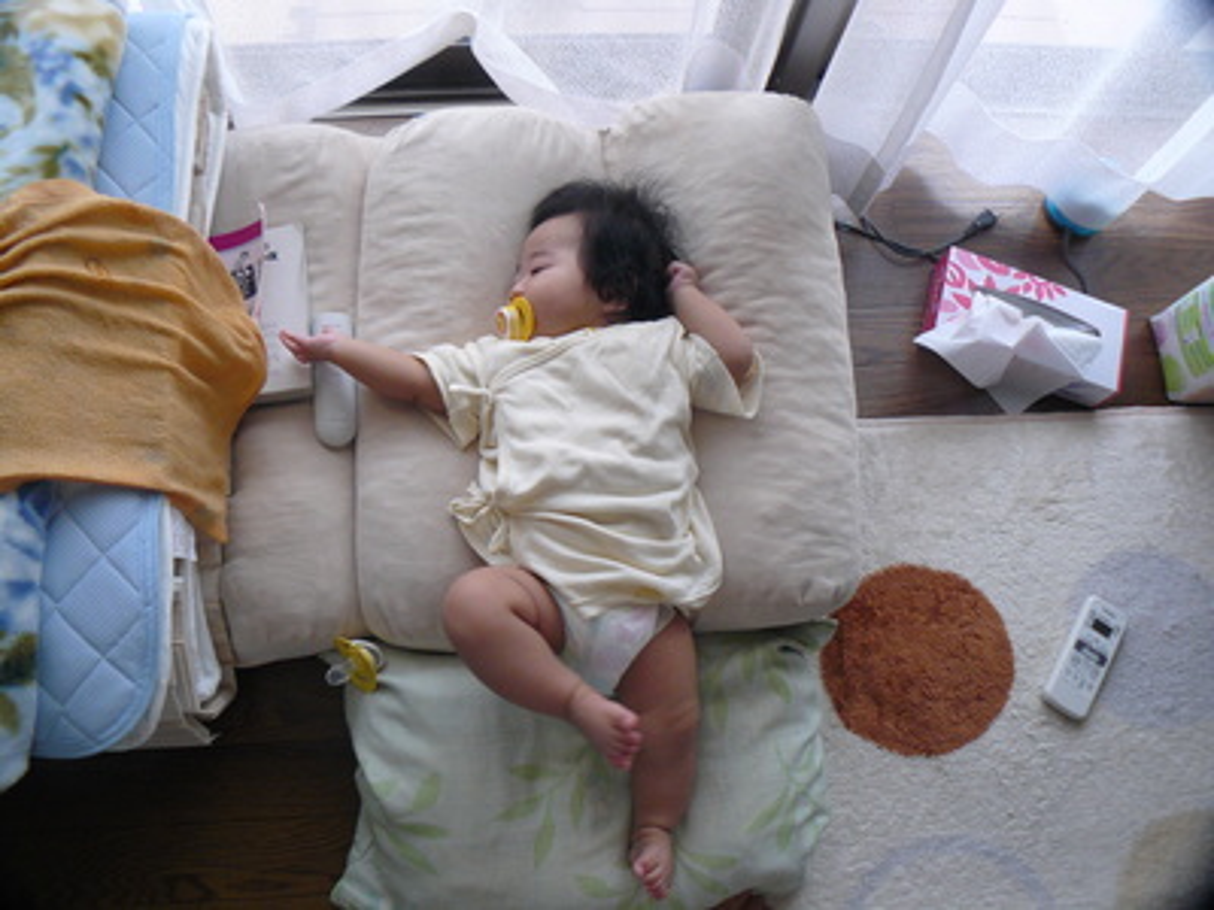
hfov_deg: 51.4
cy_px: 455
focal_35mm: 36
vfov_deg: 39.7
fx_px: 1263
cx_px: 607
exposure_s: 1/30
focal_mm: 6
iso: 125
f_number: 2.8
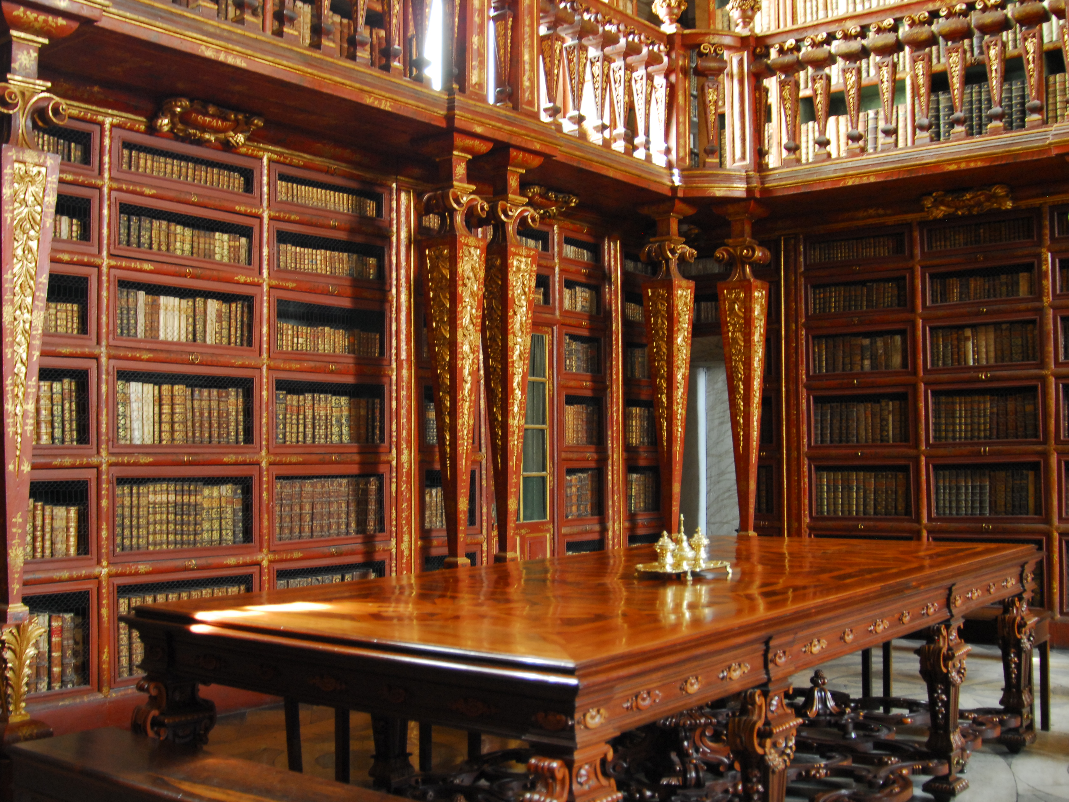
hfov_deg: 47.8
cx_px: 500
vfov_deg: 36.8
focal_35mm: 39
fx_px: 1204
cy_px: 400
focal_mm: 24
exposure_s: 1/4
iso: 500
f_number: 4
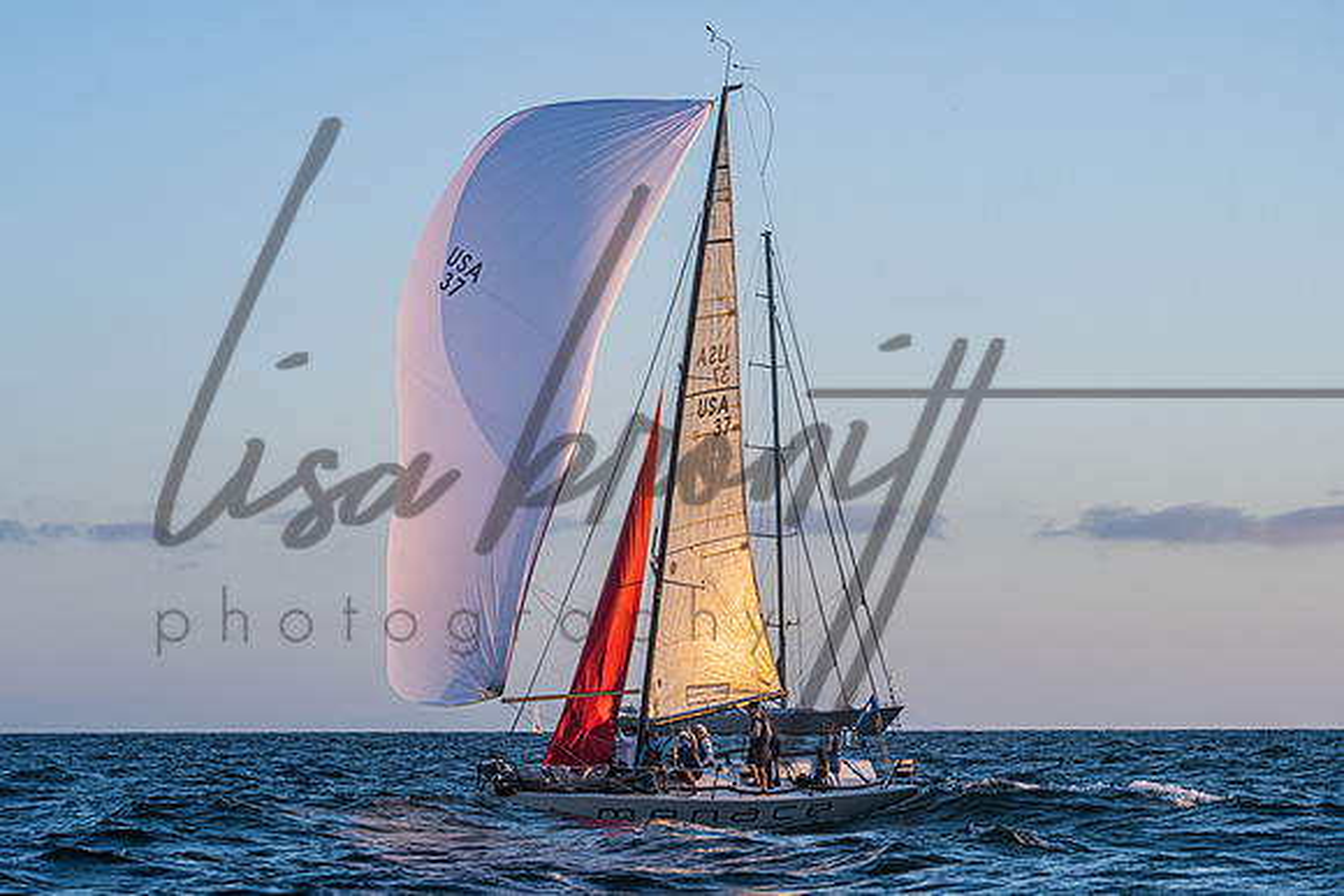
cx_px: 613
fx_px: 4668
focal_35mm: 125
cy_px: 417
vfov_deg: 11.0
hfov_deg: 16.4
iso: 250
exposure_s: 1/320
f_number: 7.1
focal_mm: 100
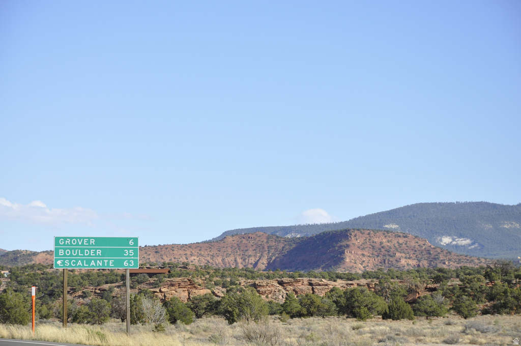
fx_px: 2276
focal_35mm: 158
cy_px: 173
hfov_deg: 13.1
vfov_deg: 8.7
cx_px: 260
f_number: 9
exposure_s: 1/320
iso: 200
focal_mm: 105
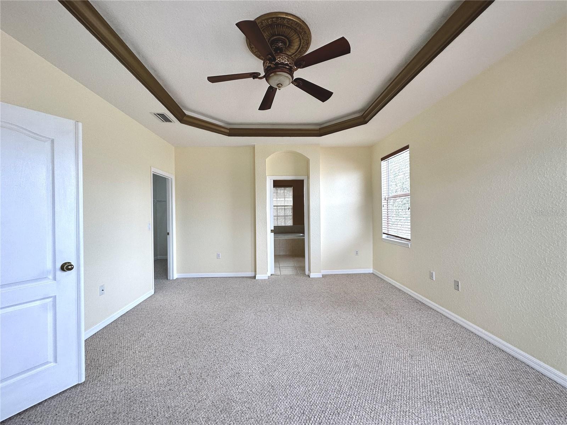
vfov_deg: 85.7
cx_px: 284
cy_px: 212
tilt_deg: -0.2
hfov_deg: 102.1
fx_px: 229
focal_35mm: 14
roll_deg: +1.1
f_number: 2.2
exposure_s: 1/120
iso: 100
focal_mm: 2.22
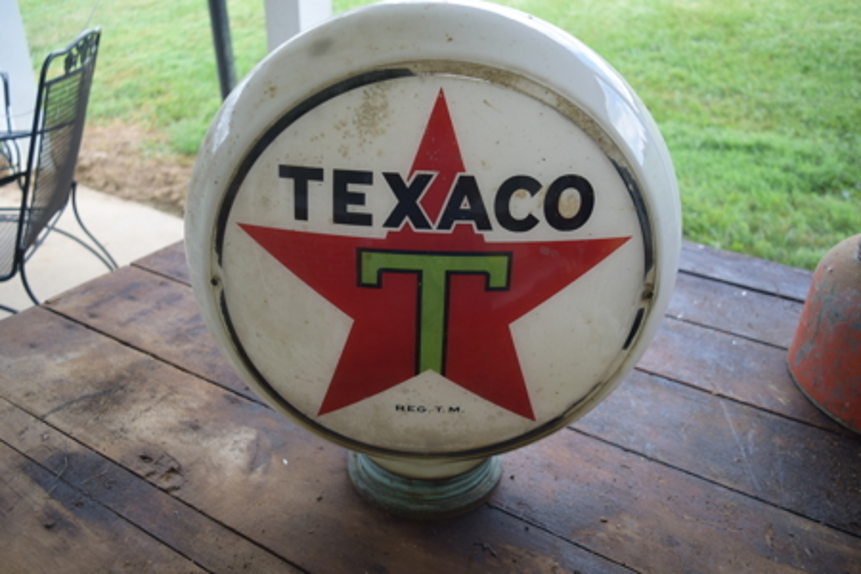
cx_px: 430
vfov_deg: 43.6
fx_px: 717
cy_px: 287
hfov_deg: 61.9
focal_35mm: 30
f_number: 3.8
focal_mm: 20
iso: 200
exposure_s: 1/160
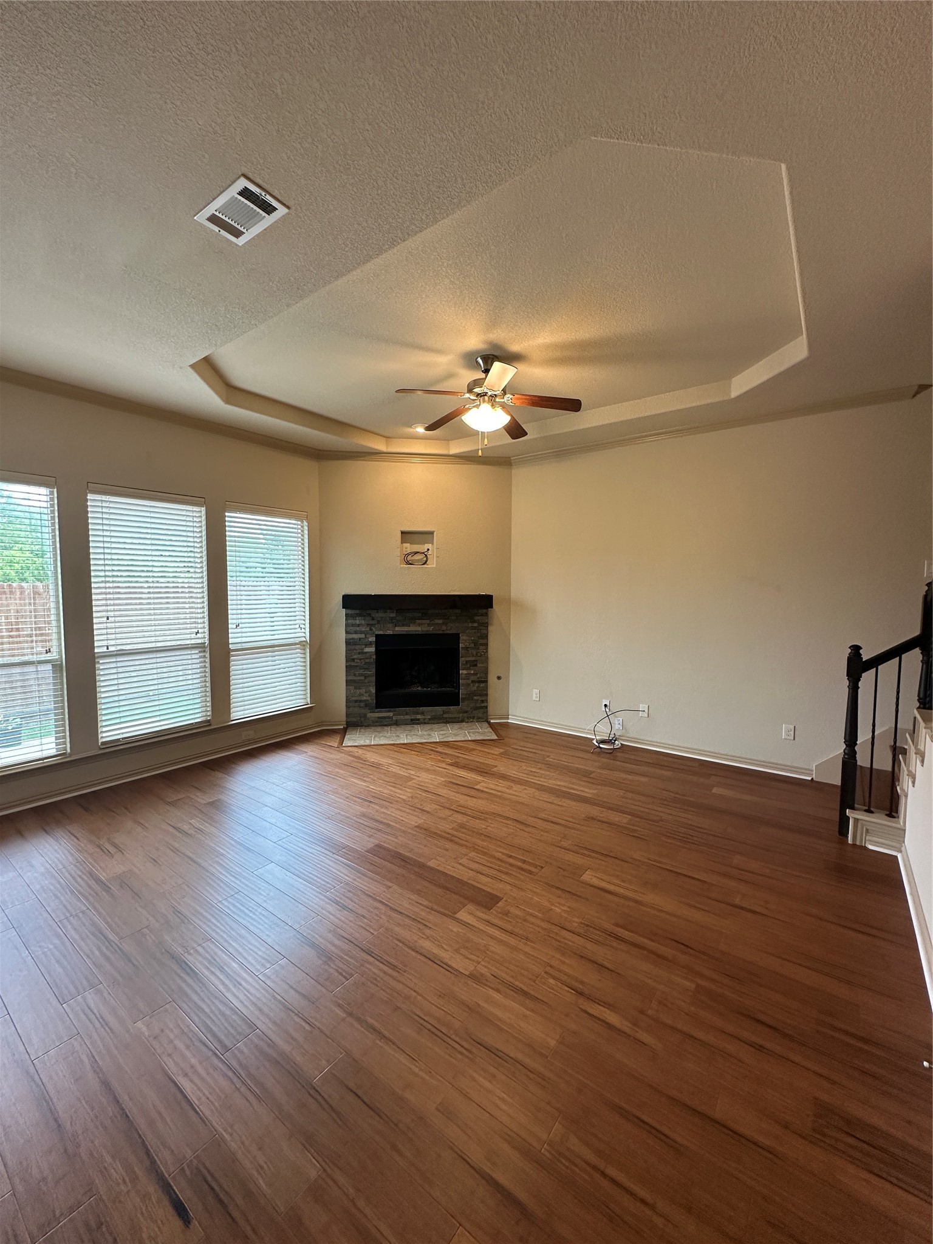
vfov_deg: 102.1
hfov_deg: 85.7
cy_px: 622
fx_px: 503
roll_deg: -1.5
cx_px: 466
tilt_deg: -3.8
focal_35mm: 14
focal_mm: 2.22
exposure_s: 1/60
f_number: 2.2
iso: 160
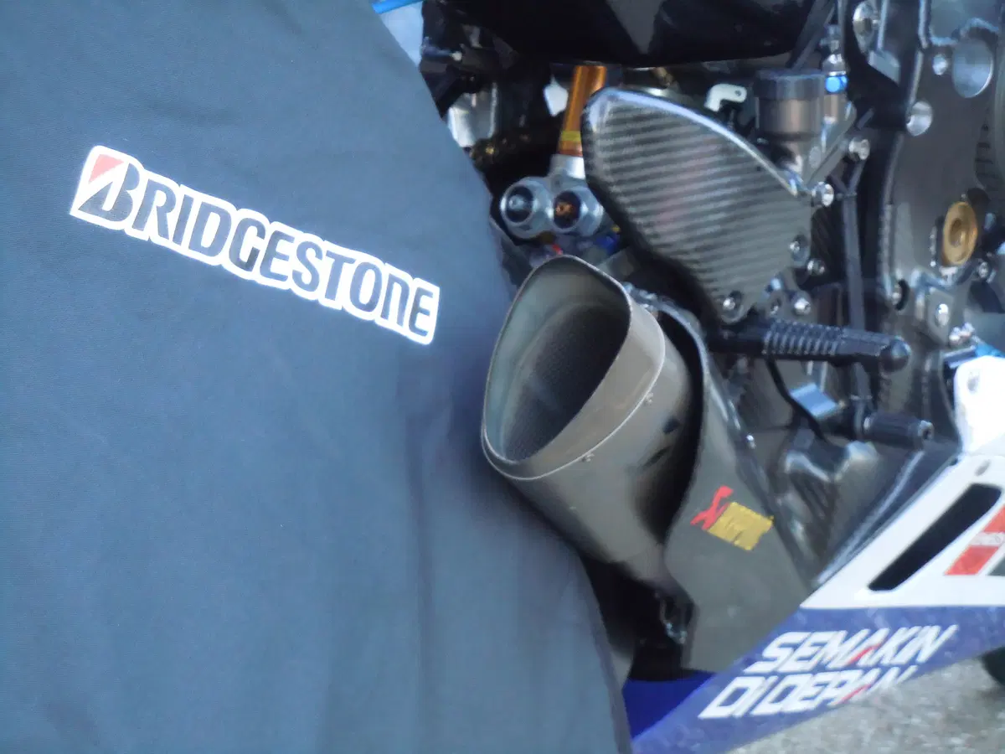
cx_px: 502
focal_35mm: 116
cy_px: 377
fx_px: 3368
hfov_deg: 17.0
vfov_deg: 12.8
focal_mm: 20.9
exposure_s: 1/80
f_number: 4.6
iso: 800
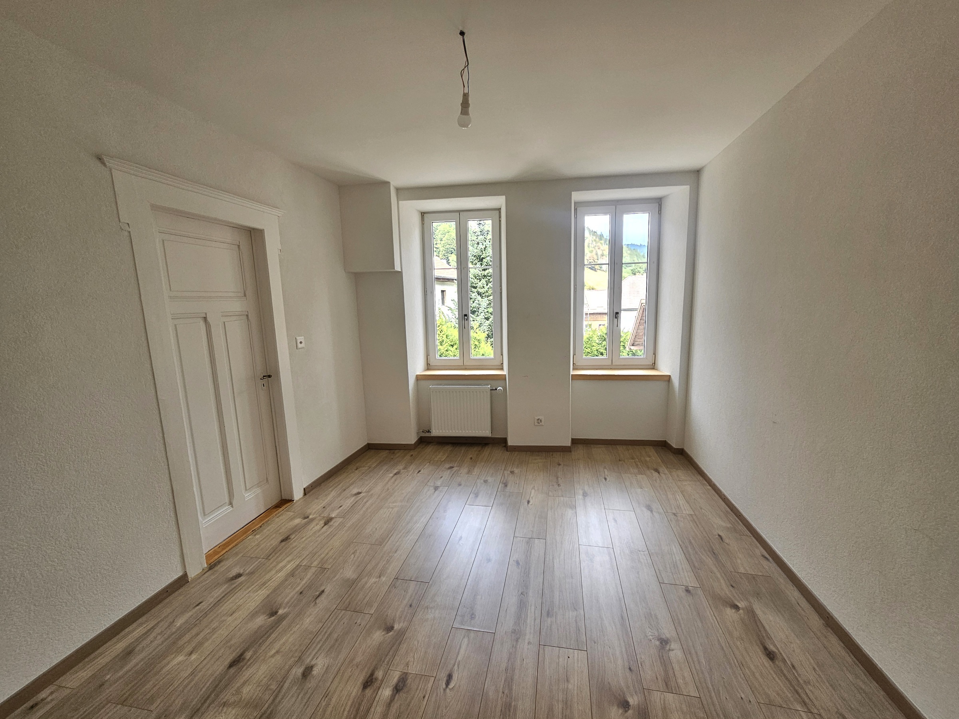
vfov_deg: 89.9
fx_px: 360
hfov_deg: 106.2
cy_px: 360
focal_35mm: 13
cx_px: 480
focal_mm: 2.2
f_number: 2.2
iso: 64
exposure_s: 1/101
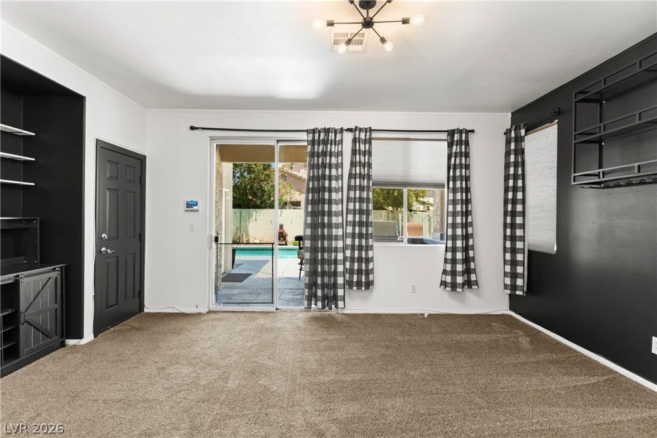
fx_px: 310
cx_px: 328
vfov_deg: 70.5
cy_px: 219
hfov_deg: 93.3
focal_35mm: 17
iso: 400
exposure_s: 1/15
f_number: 8
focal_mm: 17
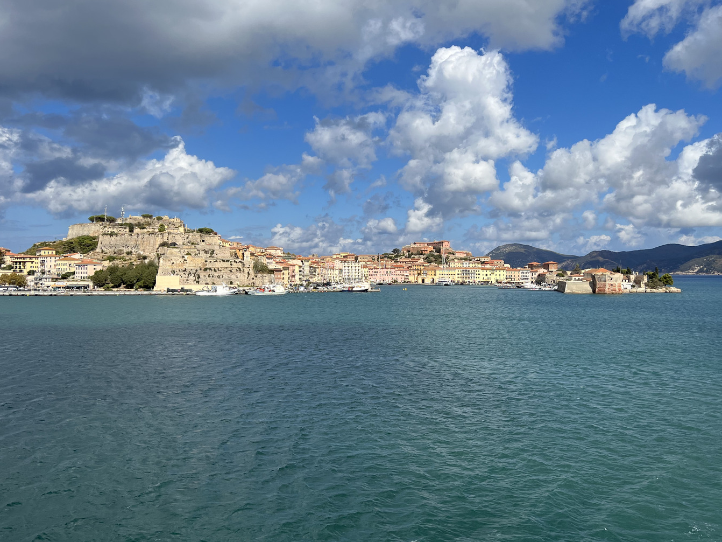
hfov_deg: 58.4
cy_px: 259
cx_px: 355
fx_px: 646
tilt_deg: -0.3
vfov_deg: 45.4
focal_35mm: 31
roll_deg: -0.1
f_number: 1.5
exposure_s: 1/7463
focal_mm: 5.7
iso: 50
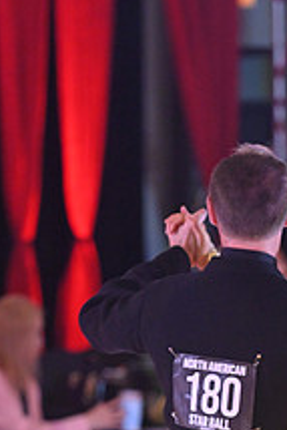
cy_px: 528
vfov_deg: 4.1
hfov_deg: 2.7
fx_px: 5993
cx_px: 268
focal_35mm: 502
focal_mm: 185
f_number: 5
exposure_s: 1/320
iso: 3200
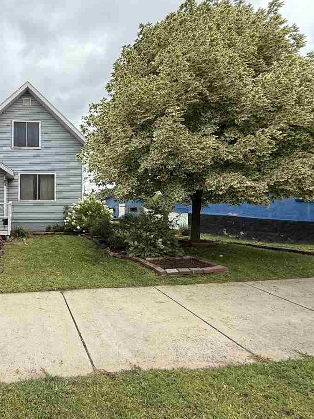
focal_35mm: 20
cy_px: 195
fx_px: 242
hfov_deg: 58.0
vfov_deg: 81.6
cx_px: 40
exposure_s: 1/579
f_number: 2.2
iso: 64
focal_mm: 2.22
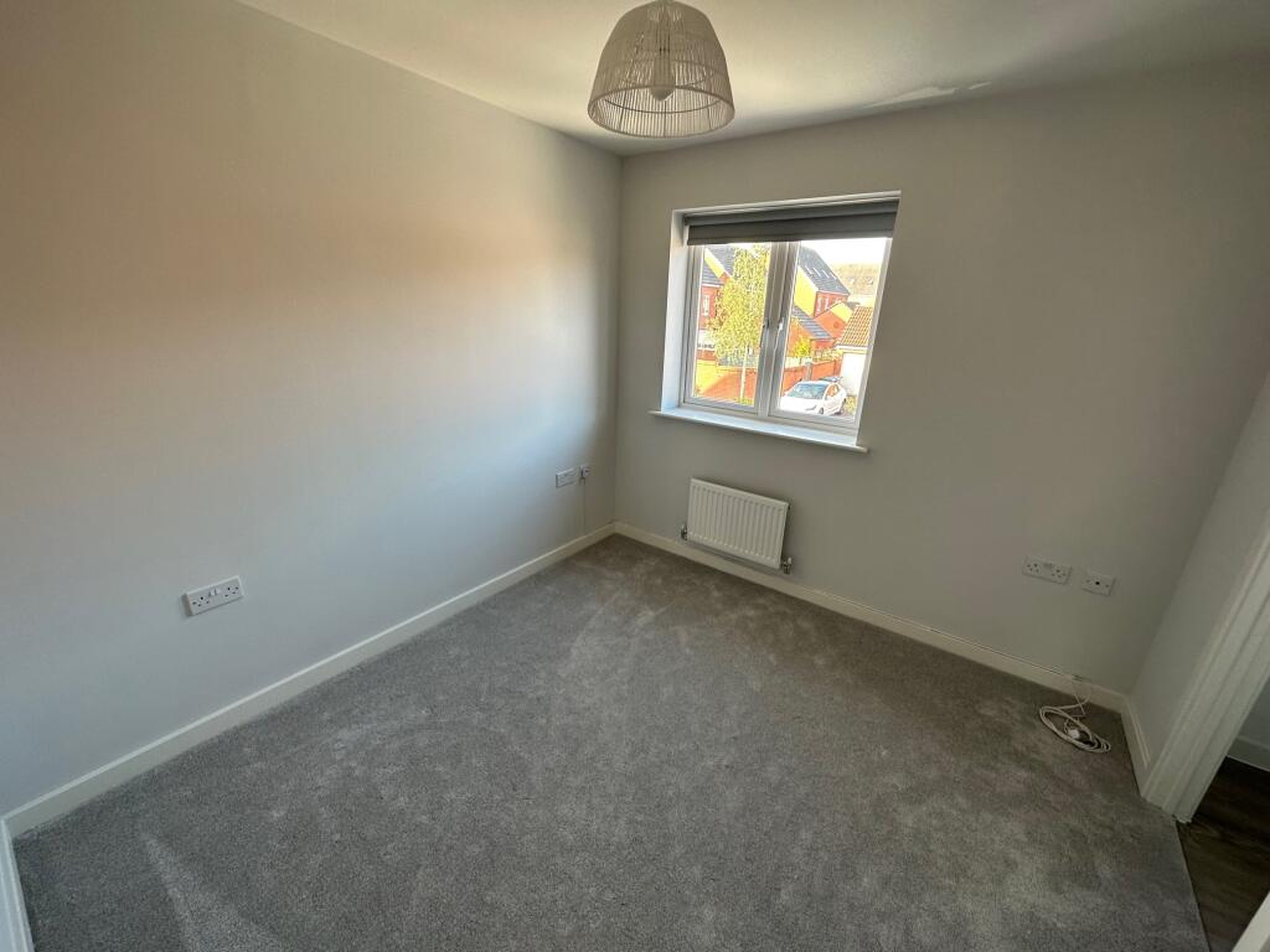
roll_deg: -2.0
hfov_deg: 102.1
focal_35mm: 14
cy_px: 476
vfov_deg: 85.7
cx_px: 635
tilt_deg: -18.7
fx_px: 514
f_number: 2.2
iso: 80
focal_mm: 2.22
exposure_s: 1/99
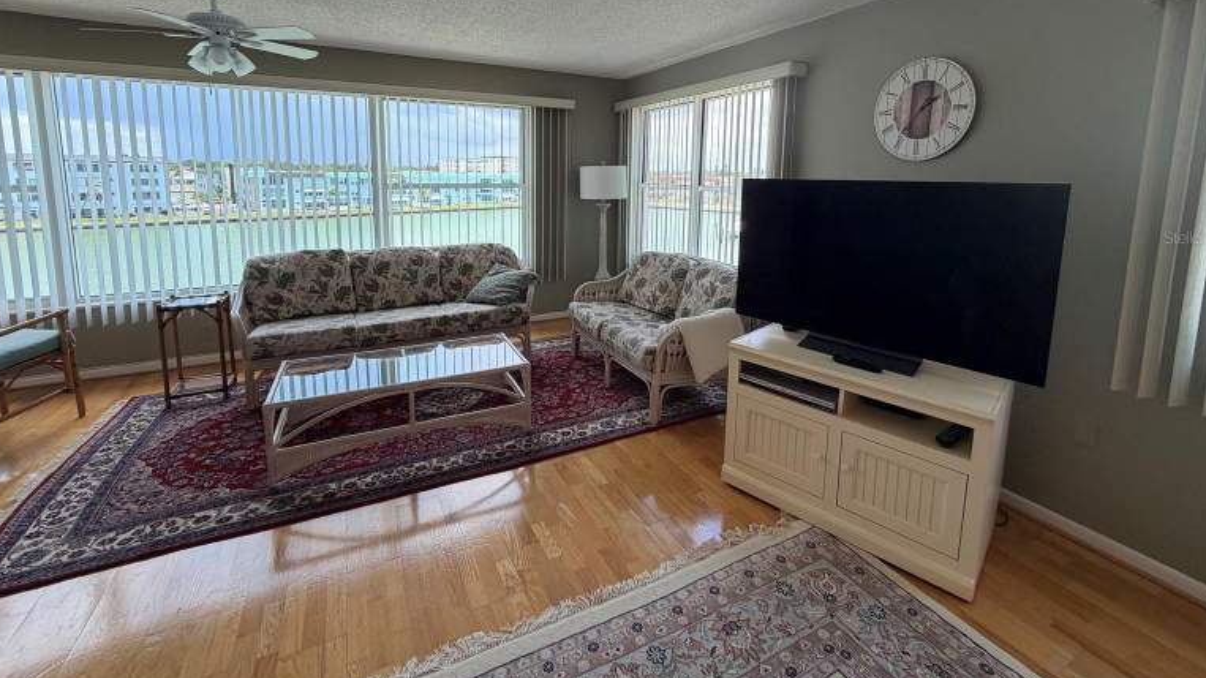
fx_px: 512
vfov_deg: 65.6
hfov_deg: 99.4
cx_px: 607
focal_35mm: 16
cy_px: 237
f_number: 2.2
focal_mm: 2.22
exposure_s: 1/121
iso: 64
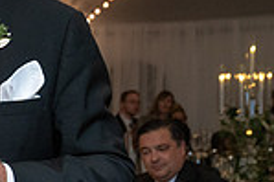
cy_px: 116
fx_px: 1125
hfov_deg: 13.0
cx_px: -159
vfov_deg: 9.2
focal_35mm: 148
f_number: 4
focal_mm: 36
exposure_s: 1/200
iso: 2000
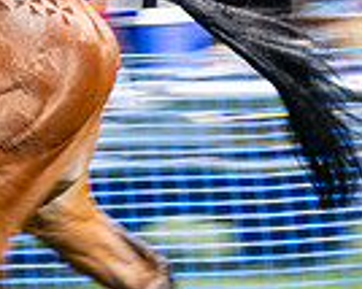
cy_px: 124
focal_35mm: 617
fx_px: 6606
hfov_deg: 3.1
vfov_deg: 2.5
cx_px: -347
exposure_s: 1/100
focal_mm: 120
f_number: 8
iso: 100
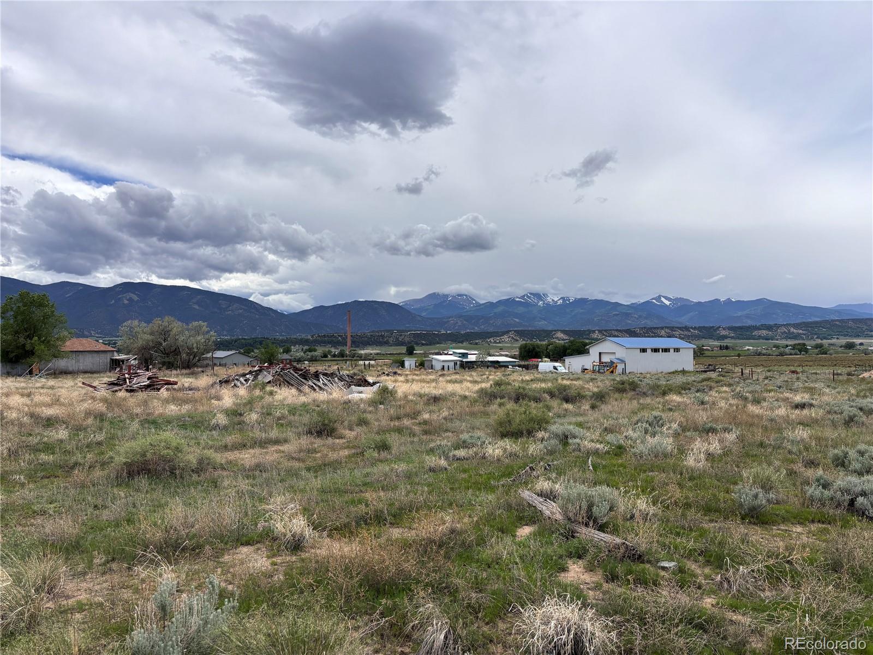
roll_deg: +0.7
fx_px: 656
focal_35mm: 26
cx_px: 436
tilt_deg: +0.4
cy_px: 328
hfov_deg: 67.3
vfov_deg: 53.1
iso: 50
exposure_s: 1/6711
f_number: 1.6
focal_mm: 5.96
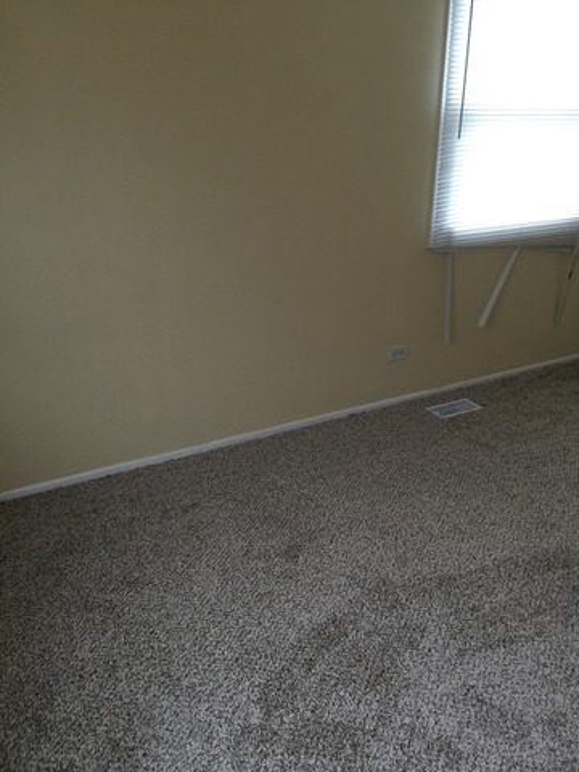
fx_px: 647
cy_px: 386
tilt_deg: -20.1
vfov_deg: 61.7
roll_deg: -0.1
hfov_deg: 48.2
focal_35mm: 29
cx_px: 290
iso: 50
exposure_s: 1/30
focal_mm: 4.15
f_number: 2.2
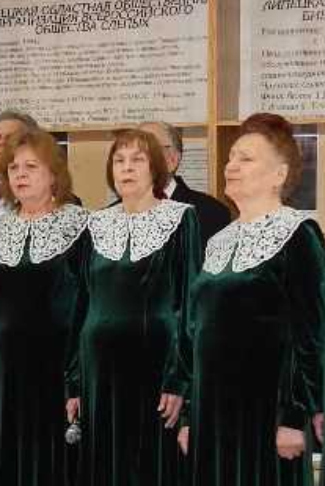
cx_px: 52
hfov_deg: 13.4
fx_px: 1380
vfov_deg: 19.9
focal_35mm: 102
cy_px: 342
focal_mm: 6.8
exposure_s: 1/30
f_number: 3.4
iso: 280
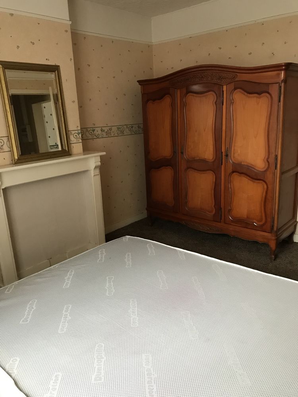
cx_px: 149
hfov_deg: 49.7
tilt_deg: -12.7
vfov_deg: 63.4
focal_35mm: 28
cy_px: 198
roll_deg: +2.6
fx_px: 321
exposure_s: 1/17
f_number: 1.8
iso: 100
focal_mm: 3.99
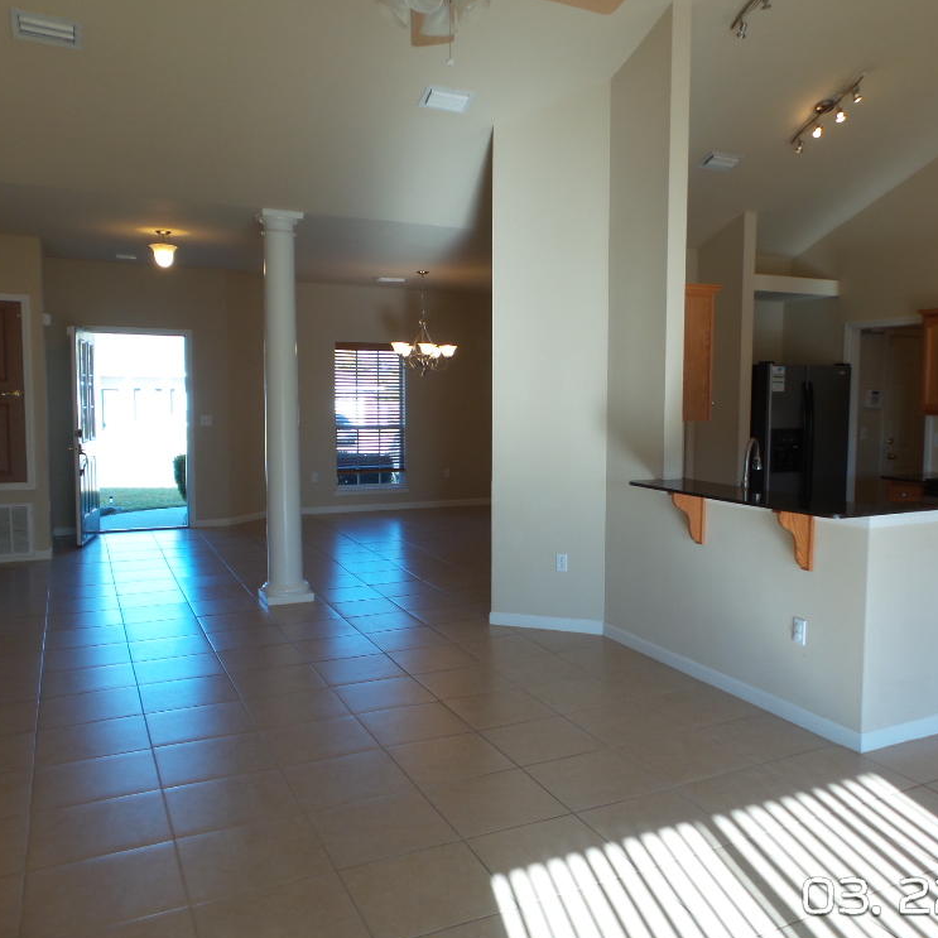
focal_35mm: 28
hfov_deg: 57.1
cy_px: 461
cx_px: 530
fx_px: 858
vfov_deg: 57.3
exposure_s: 1/80
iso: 100
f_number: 3.5
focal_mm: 4.1
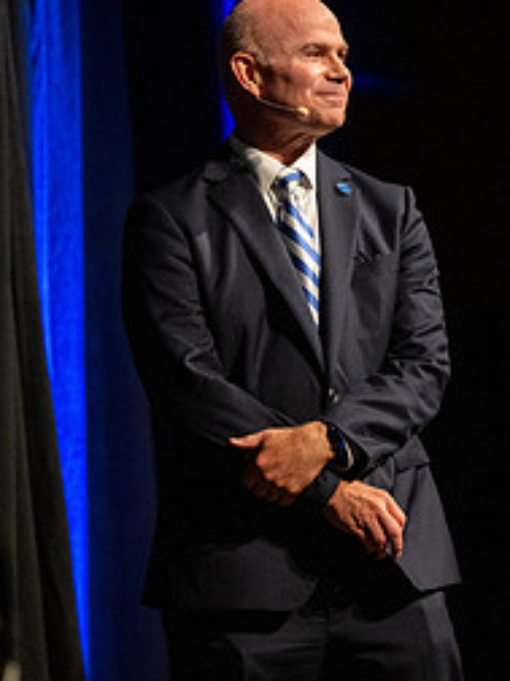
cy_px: 172
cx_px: 470
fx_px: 6738
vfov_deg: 5.8
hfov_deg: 4.3
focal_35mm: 343
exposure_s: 1/320
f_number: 2.8
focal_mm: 155
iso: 2000
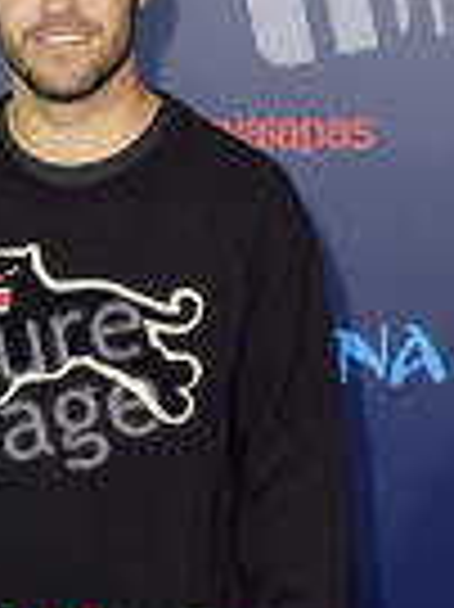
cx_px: 61
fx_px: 2592
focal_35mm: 148
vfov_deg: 13.1
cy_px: 635
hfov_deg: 10.0
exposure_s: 1/320
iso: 400
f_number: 4.5
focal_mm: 52
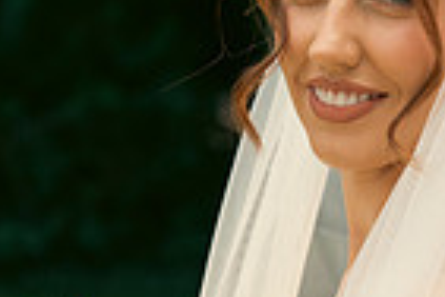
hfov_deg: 11.9
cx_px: 215
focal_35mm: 172
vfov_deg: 7.9
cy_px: 373
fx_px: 2126
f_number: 3.5
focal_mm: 54
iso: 200
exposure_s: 1/1250
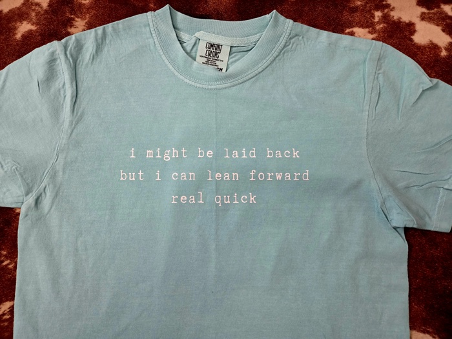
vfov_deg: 58.9
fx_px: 300
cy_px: 170
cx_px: 226
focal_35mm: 23
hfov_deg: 73.9
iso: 800
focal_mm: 5.4
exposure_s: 1/120
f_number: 1.8
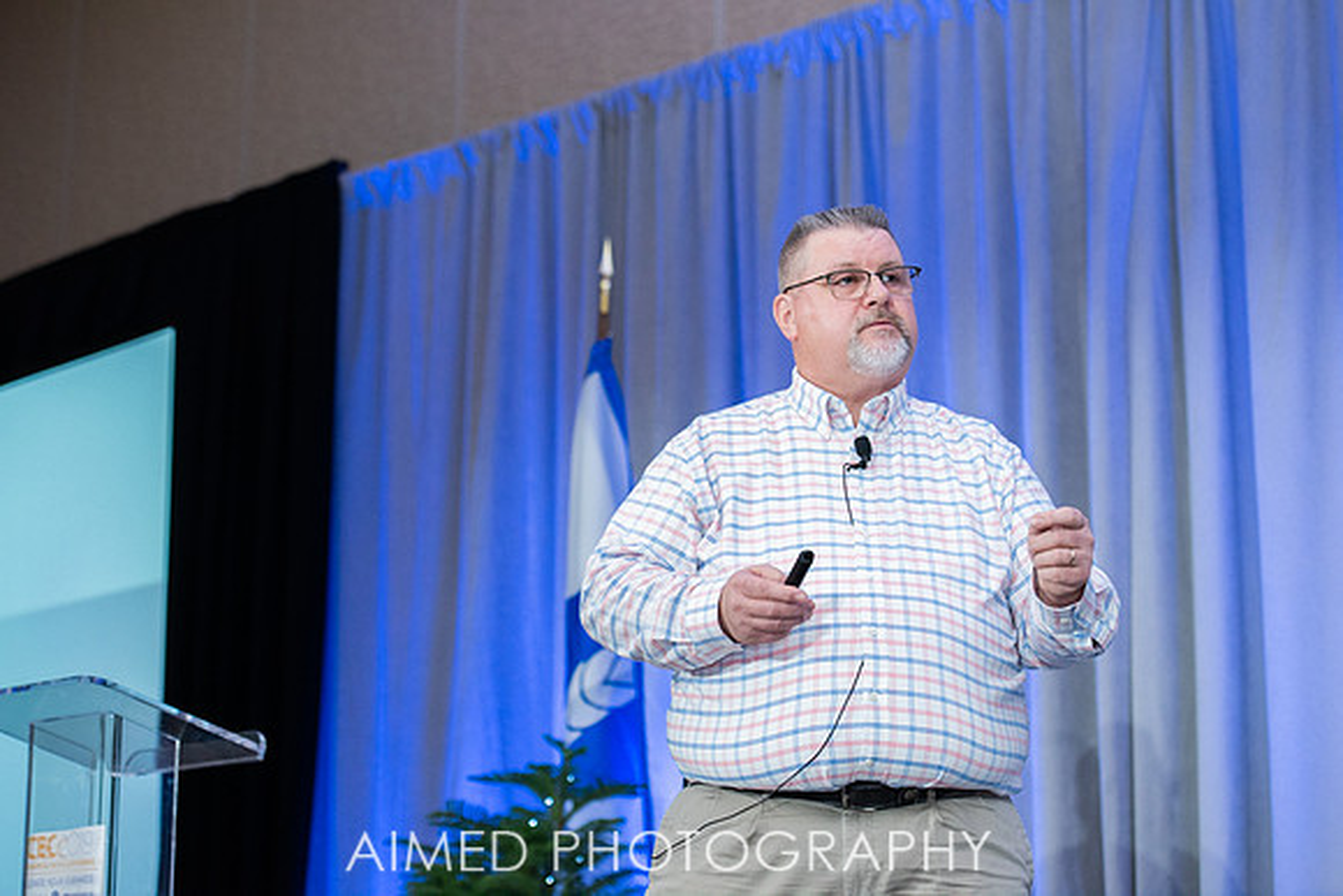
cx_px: 651
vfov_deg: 18.8
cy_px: 431
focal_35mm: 73
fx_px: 2712
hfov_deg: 27.8
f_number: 4
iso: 1600
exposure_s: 1/200
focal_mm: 70
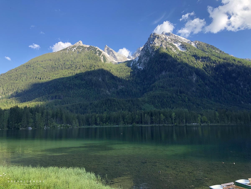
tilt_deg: +8.0
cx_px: 126
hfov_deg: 63.4
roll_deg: +0.1
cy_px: 94
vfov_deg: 49.7
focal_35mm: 28
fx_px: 203
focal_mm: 3.99
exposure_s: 1/796
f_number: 1.8
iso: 20
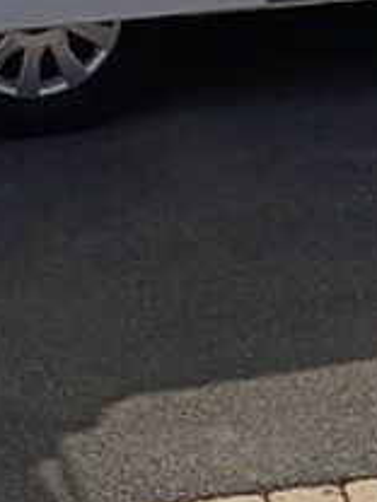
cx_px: 304
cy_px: -299
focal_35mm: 147
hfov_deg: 10.1
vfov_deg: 12.6
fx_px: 2135
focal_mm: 6.11
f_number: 1.65
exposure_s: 1/784
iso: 51
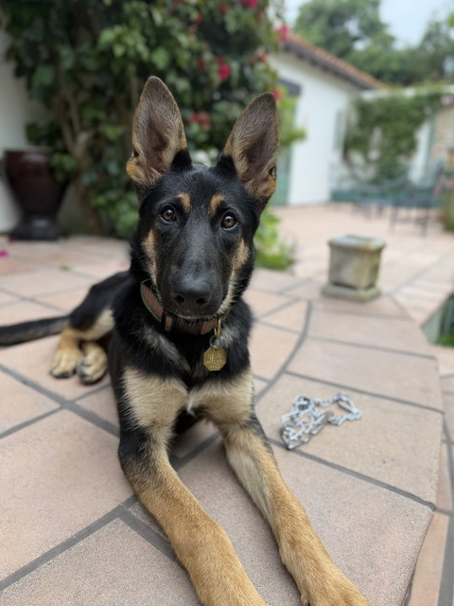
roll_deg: -2.6
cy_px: 294
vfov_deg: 69.4
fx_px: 437
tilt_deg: -14.8
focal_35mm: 25
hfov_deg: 54.9
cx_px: 224
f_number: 1.78
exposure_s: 1/757
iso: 80
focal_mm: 6.76
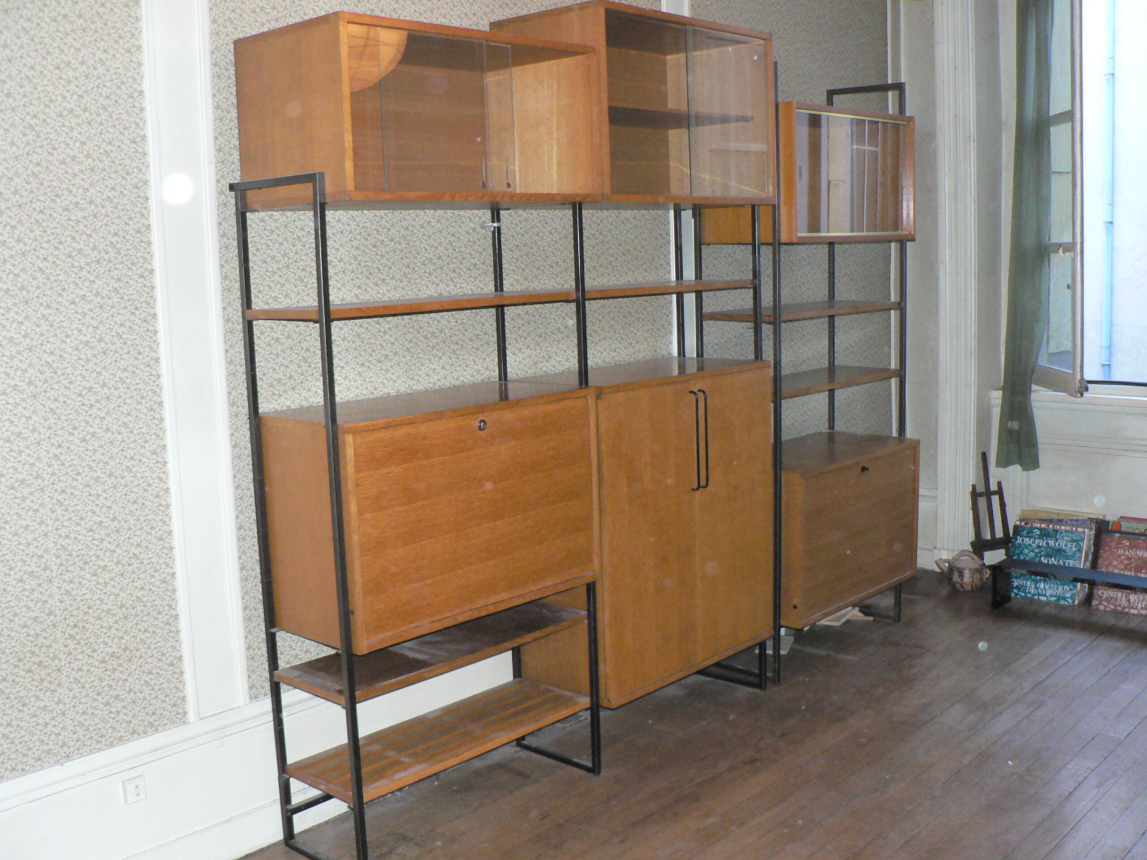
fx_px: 1193
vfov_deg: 39.7
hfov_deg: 51.4
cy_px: 430
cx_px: 574
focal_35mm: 36
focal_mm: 6
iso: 400
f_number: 2.8
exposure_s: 1/60
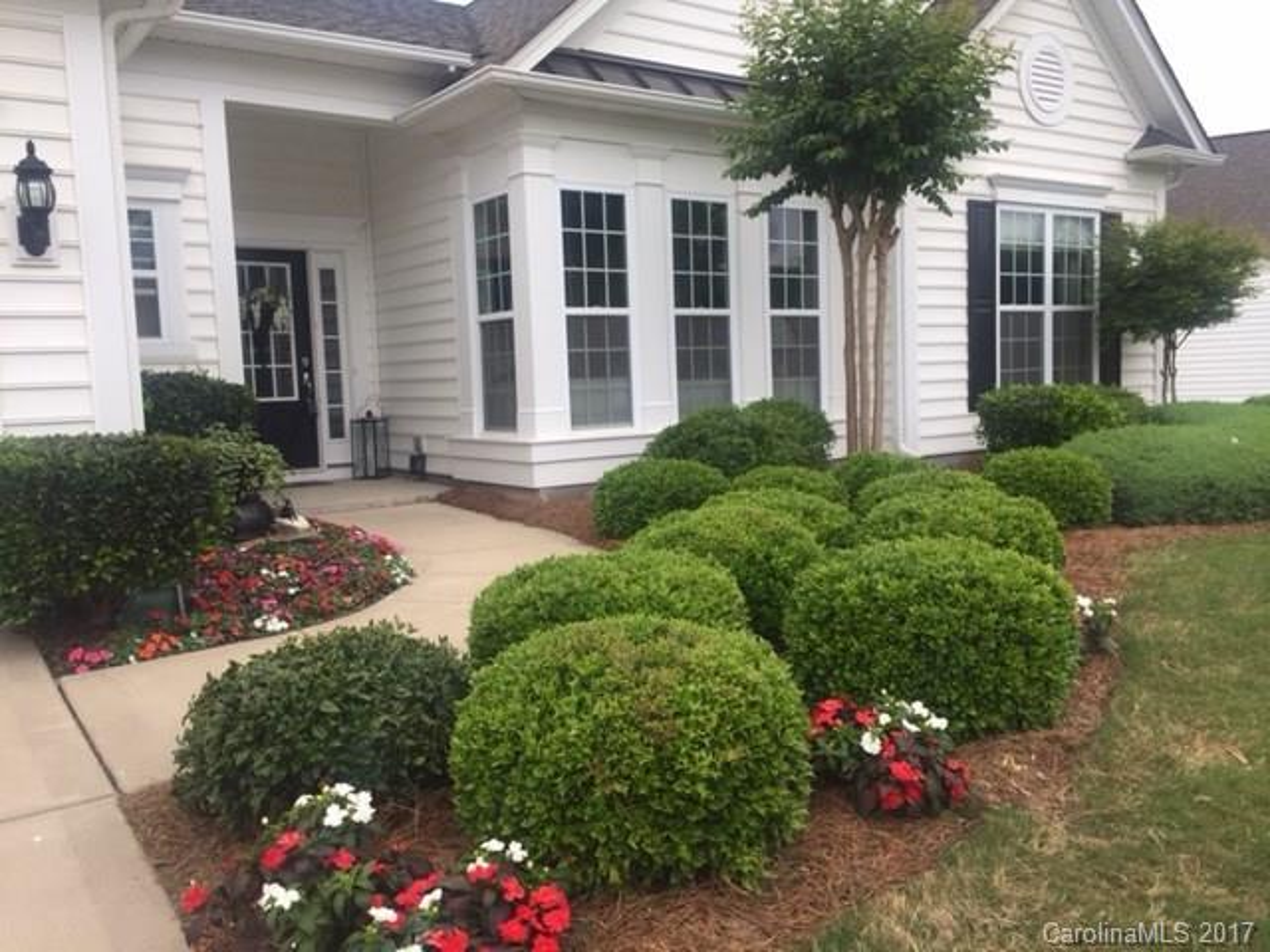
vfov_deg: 48.2
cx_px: 635
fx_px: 1064
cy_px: 476
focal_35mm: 29
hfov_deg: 61.7
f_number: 2.2
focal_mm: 4.15
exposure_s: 1/363
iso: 32
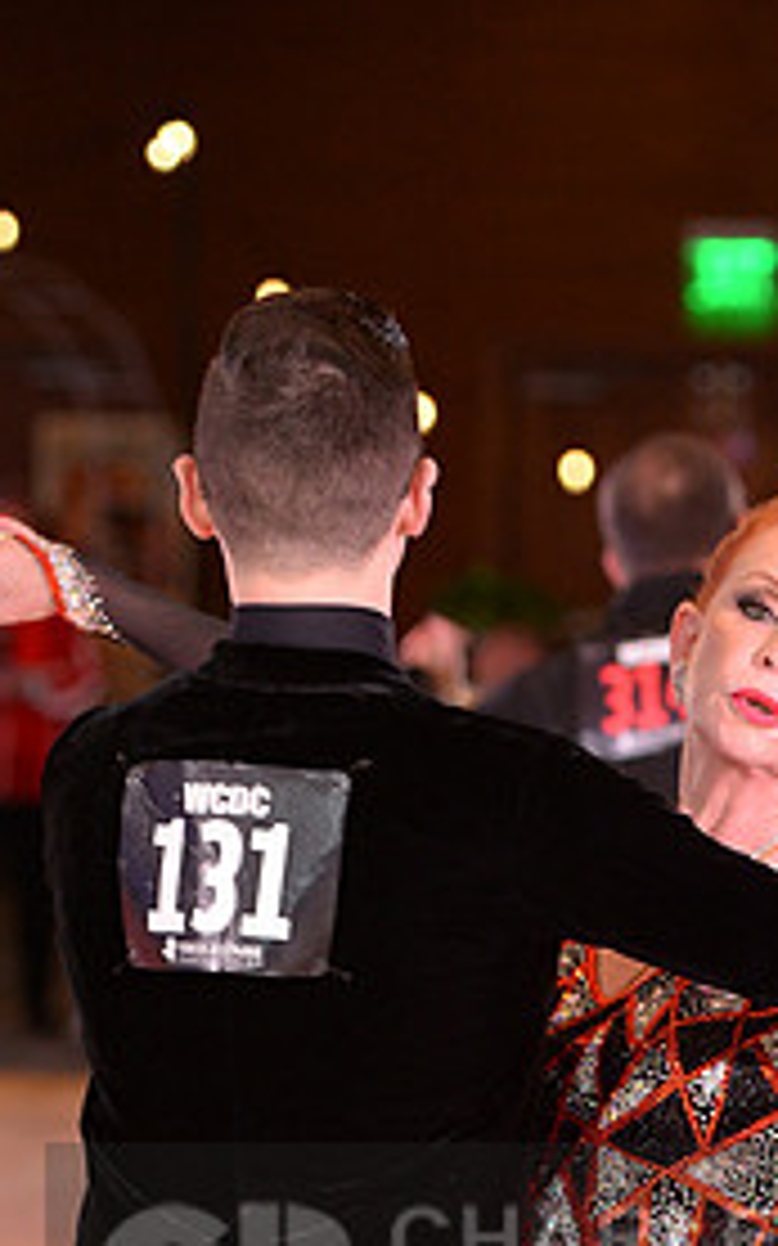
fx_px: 8112
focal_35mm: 239
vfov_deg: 8.7
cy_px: 1295
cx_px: 668
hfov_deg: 5.5
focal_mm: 112
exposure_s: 1/250
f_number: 4.5
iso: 2500
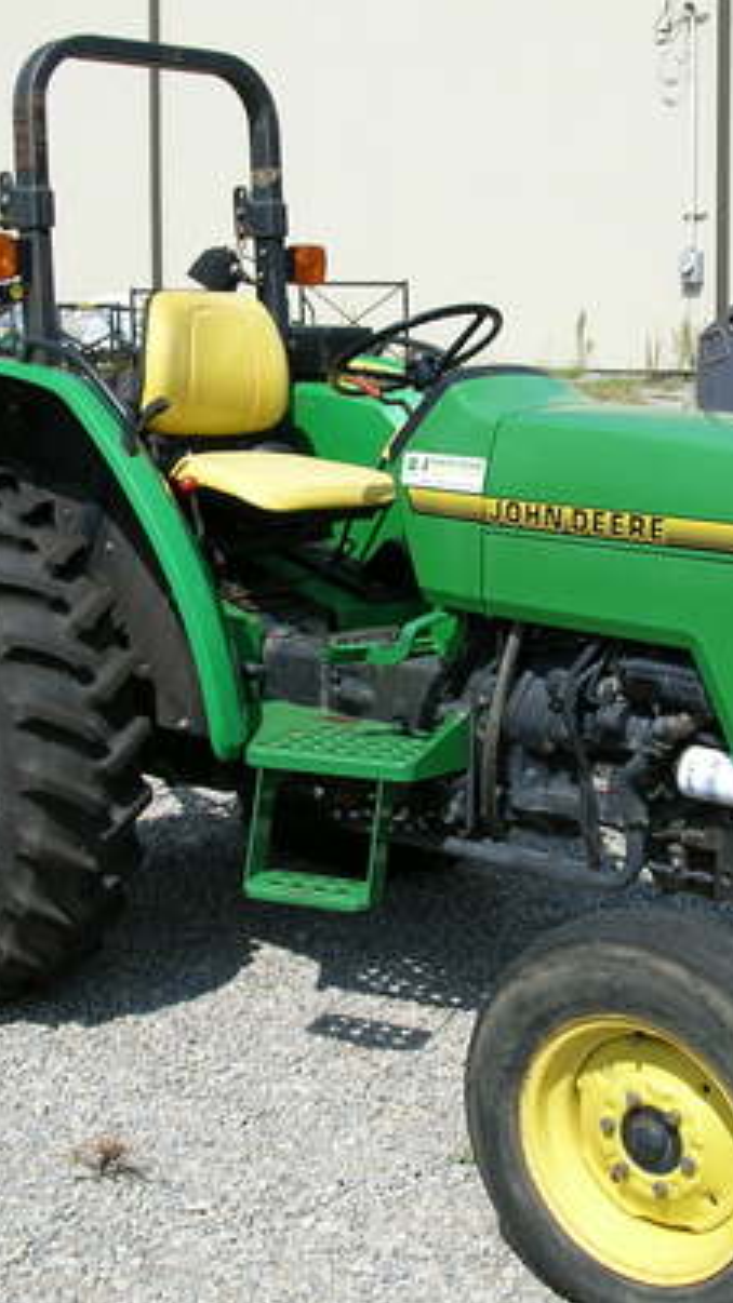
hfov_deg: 22.6
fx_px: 1832
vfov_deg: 39.2
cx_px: 444
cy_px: 650
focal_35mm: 53
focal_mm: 6
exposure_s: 1/700
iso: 50
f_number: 3.7
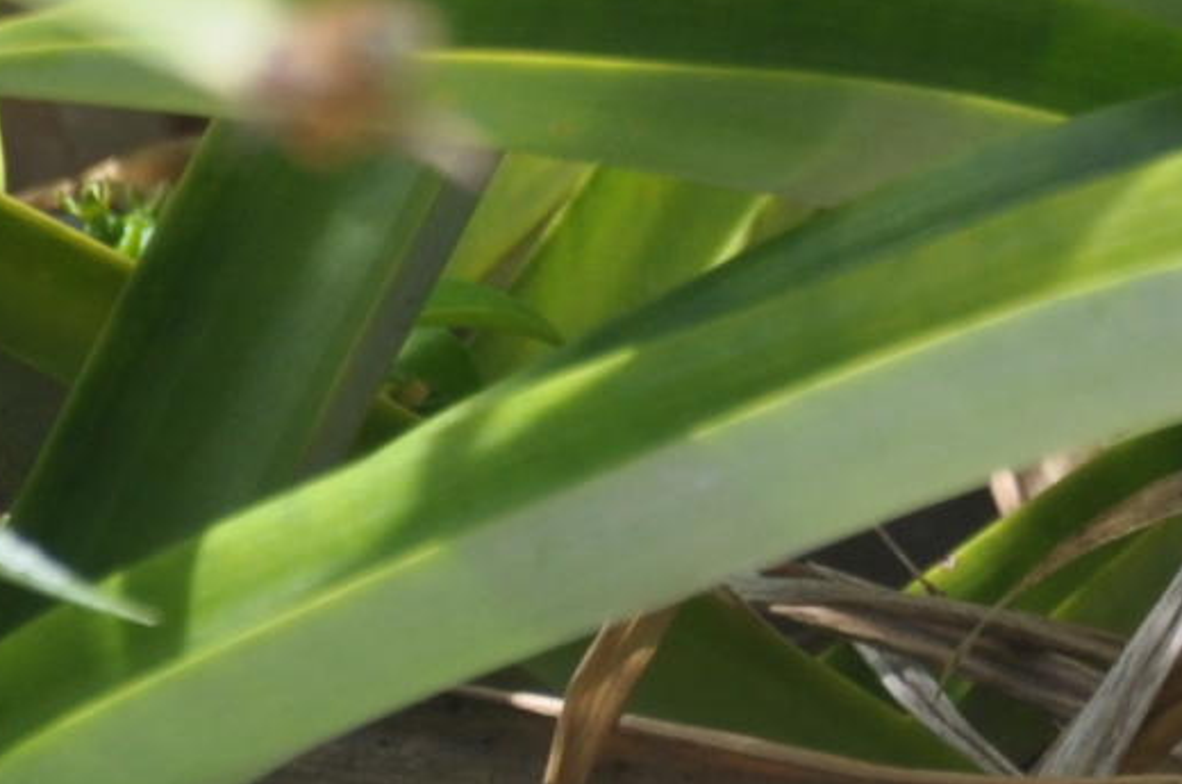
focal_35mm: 450
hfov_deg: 4.6
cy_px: -1127
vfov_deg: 3.0
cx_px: 866
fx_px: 14752
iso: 220
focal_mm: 52
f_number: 5
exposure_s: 1/500
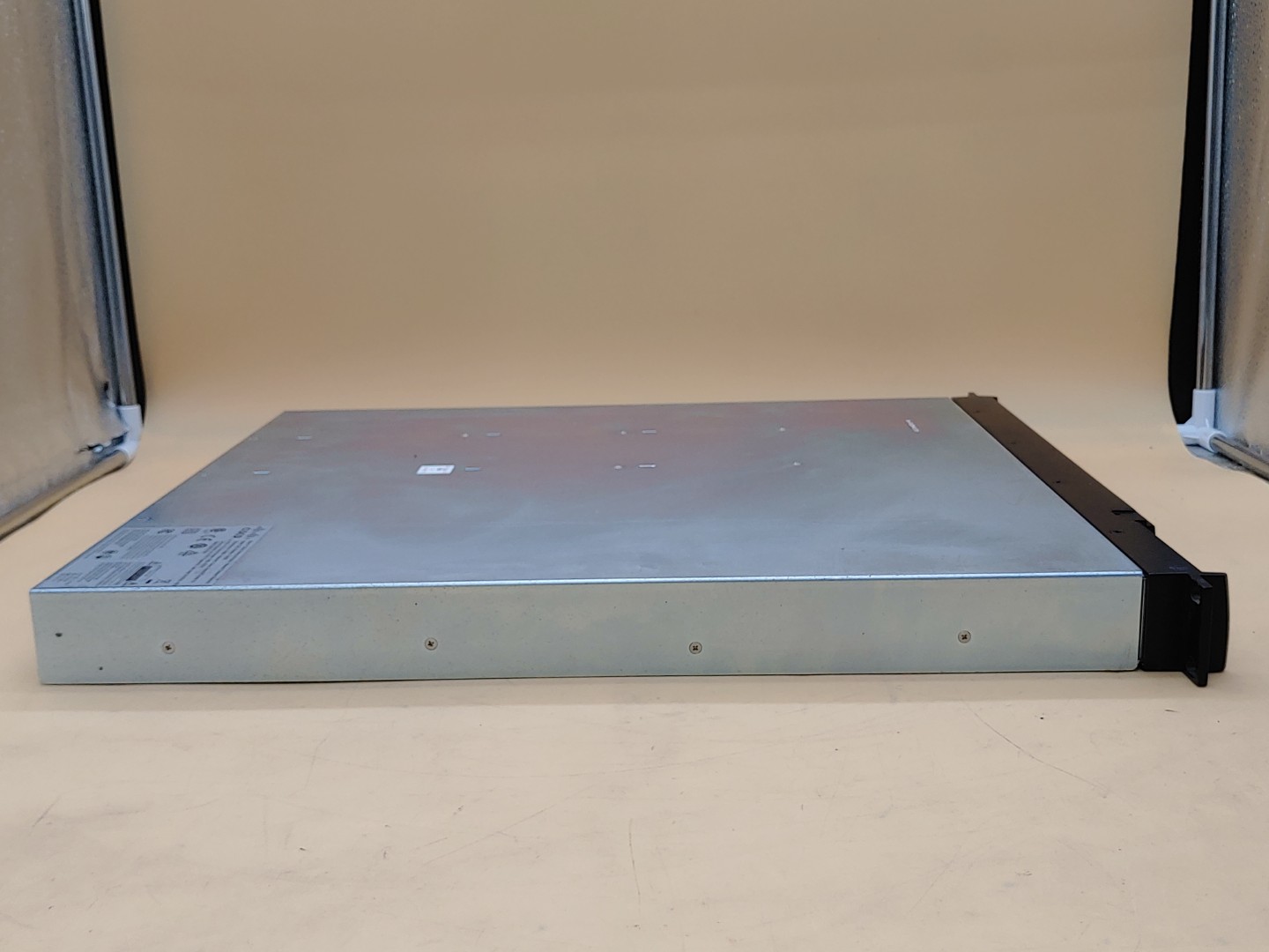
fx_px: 1430
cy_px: 476
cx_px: 634
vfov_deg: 36.8
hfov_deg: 47.9
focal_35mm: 39
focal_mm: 4.36
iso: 50
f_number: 1.8
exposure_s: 1/126
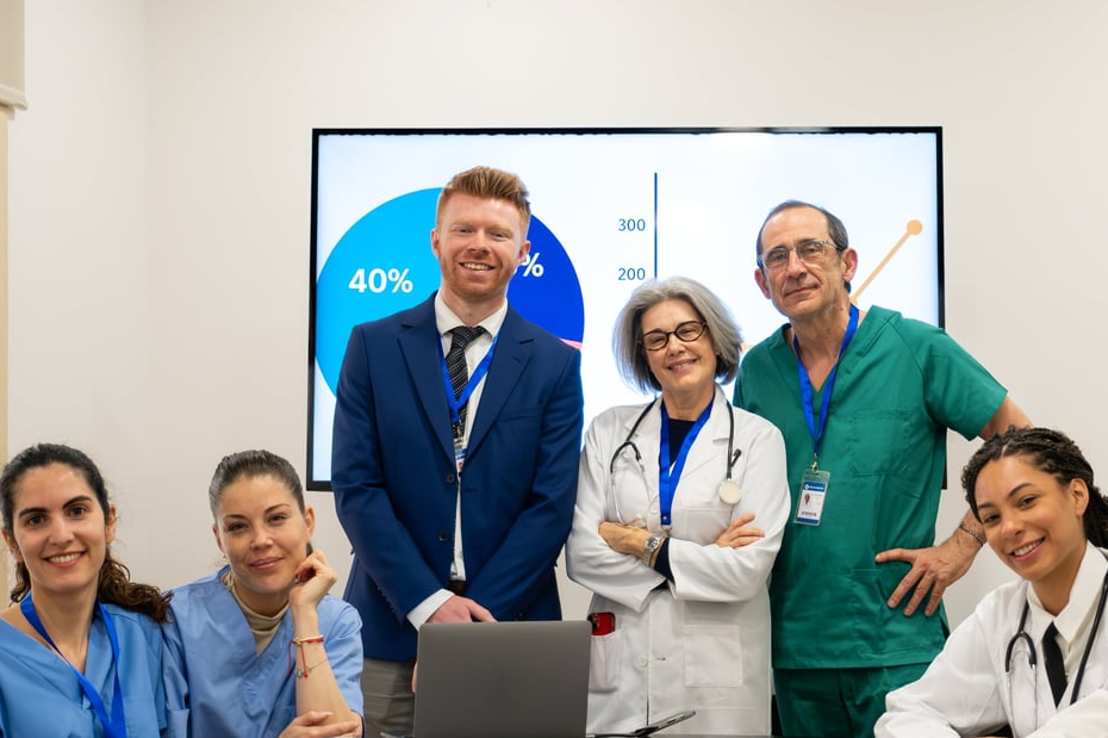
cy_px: 451
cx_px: 662
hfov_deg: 28.4
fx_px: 2184
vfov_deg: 19.1
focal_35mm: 71
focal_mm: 36.5
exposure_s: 1/250
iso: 1250
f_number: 2.8
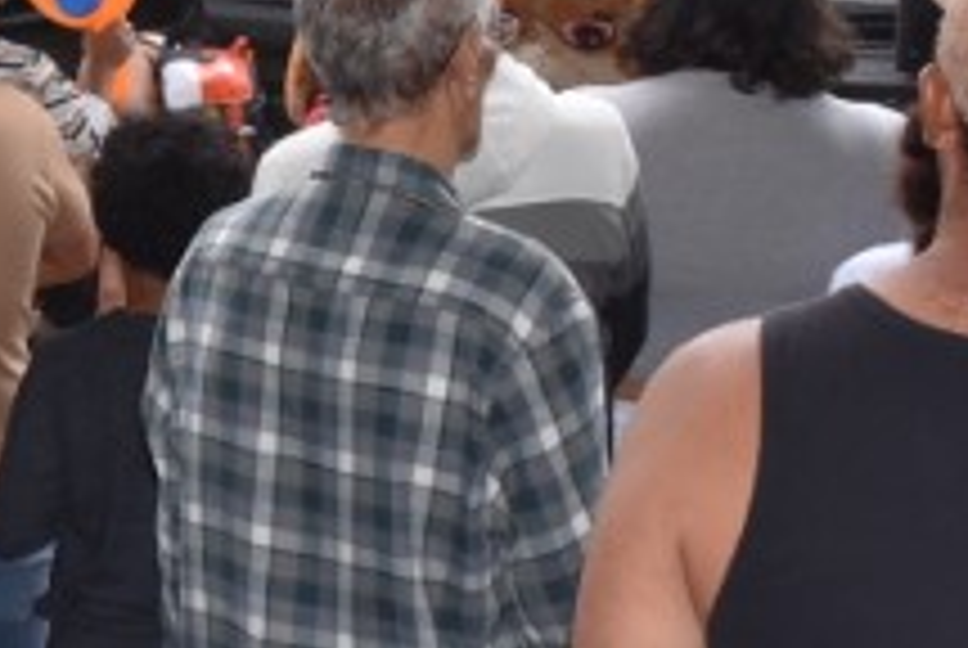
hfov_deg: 16.2
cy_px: -36
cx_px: -243
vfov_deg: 11.3
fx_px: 3244
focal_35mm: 120
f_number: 10
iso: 500
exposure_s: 1/250
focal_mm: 27
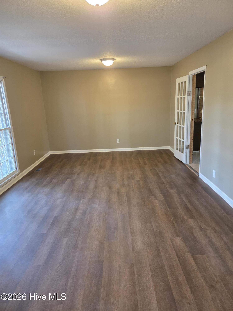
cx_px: 116
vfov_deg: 73.9
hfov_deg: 58.9
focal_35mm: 23
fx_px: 206
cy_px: 156
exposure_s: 1/120
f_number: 1.8
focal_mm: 5.4
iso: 500
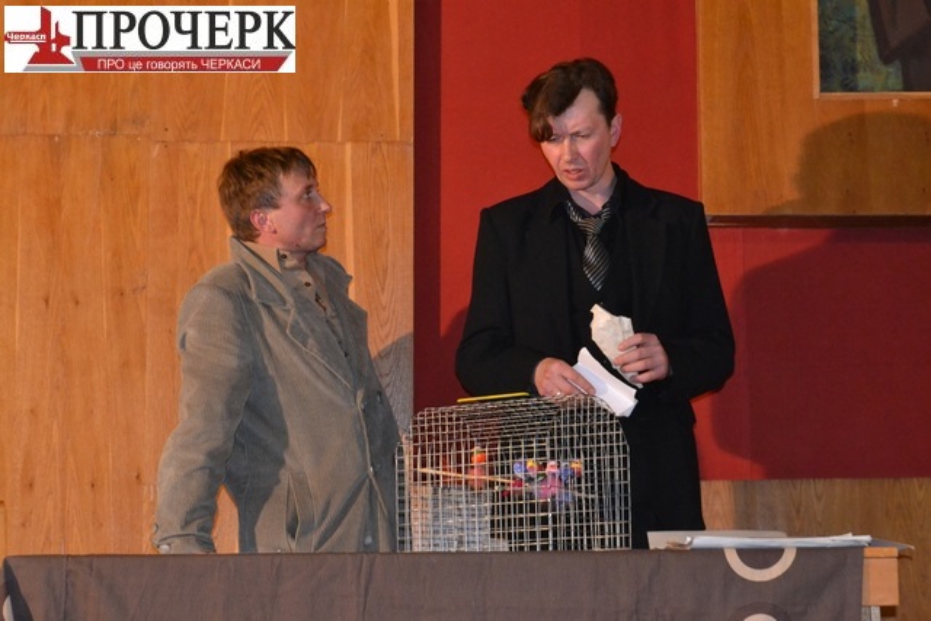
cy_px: 310
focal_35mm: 78
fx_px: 2017
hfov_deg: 26.0
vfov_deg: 17.5
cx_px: 466
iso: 3200
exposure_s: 1/60
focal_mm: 52
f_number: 5.6
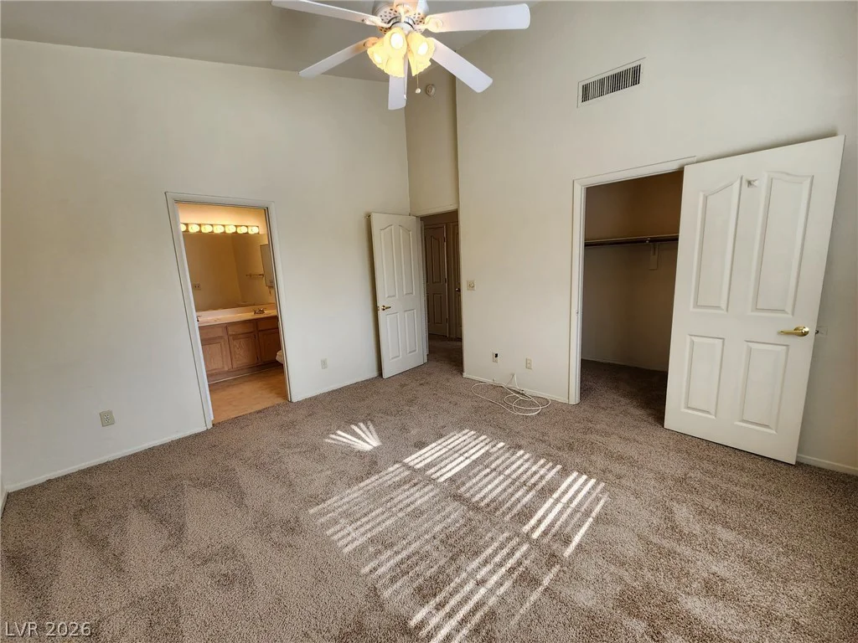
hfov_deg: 106.2
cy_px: 322
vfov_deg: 89.9
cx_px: 429
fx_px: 322
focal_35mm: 13
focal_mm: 2.2
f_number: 2.2
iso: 64
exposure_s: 1/120
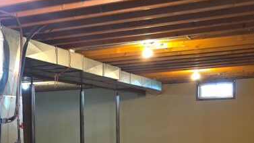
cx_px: 9
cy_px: 148
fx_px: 478
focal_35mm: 71
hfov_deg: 28.2
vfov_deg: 16.6
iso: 125
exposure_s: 1/13.4
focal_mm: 6.3
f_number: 1.7
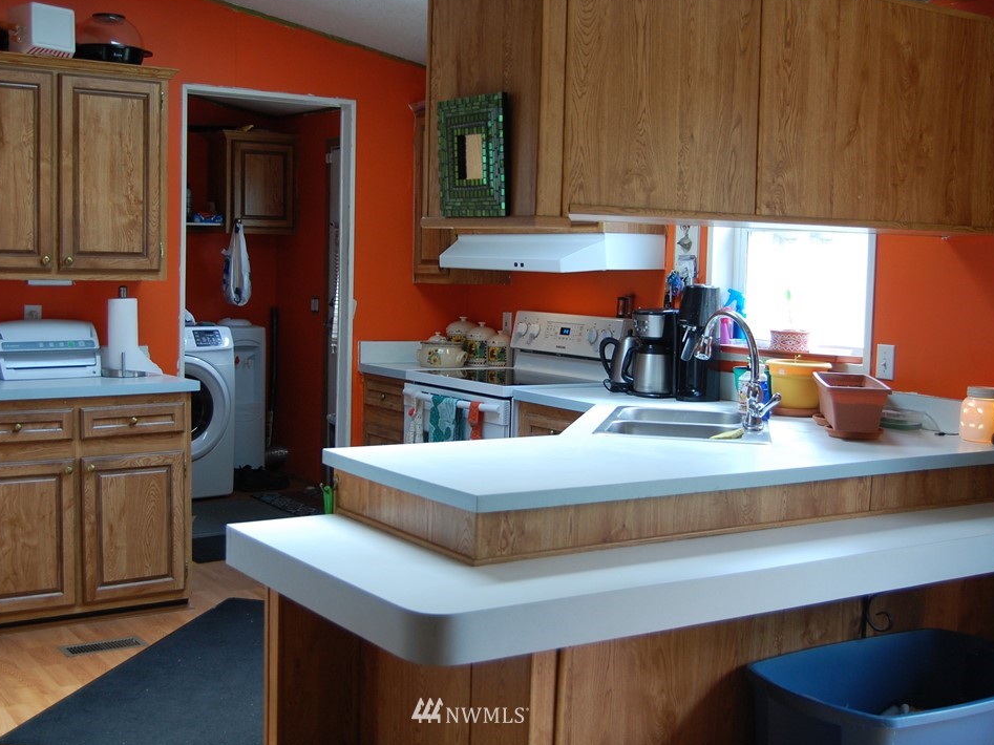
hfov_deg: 43.8
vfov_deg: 33.6
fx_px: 1235
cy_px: 371
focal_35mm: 43
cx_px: 471
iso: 400
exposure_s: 1/40
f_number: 4.2
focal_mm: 26
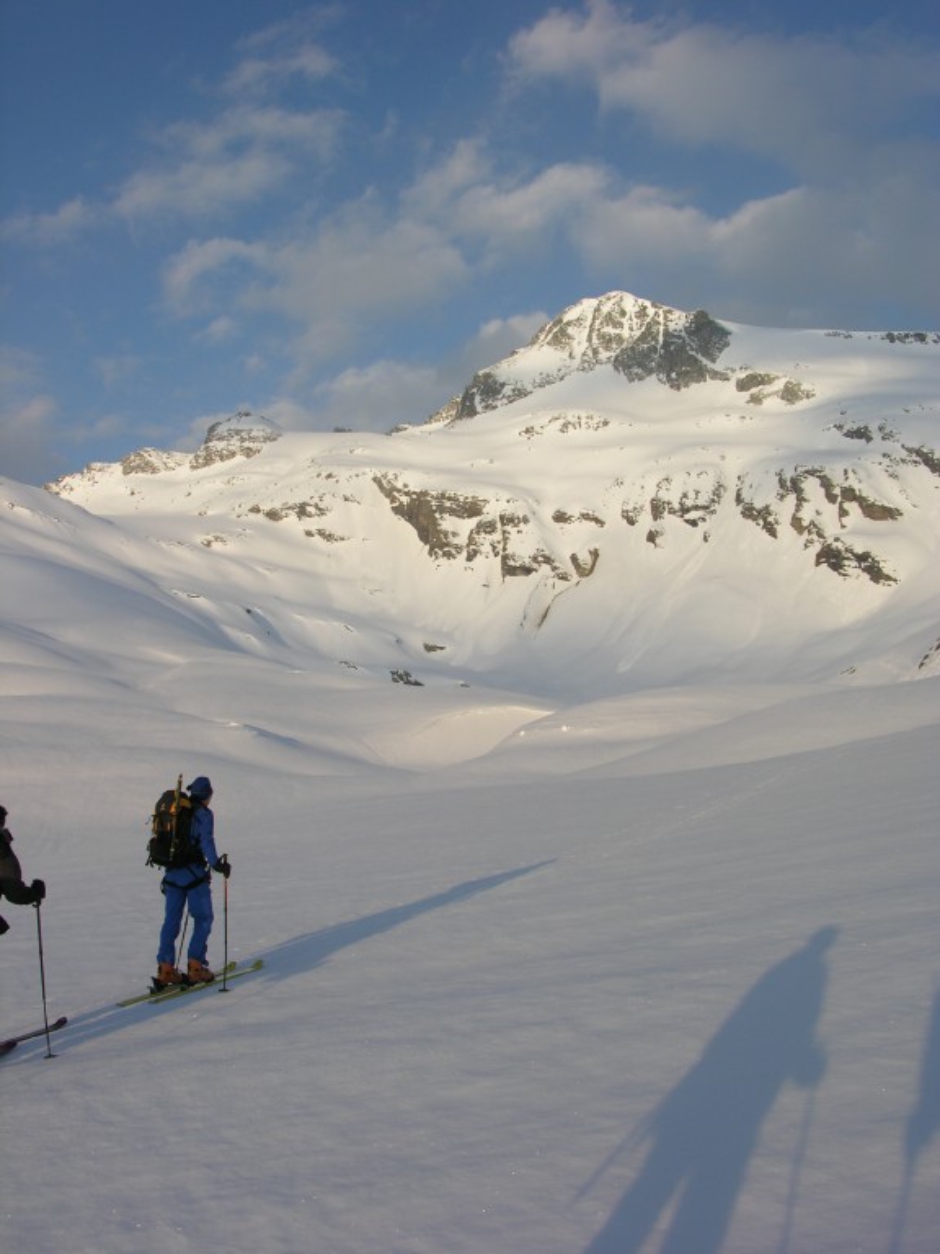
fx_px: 1267
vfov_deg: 52.6
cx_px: 470
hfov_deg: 40.7
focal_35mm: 35
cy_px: 627
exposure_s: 1/243
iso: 50
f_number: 5.6
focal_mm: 8.9
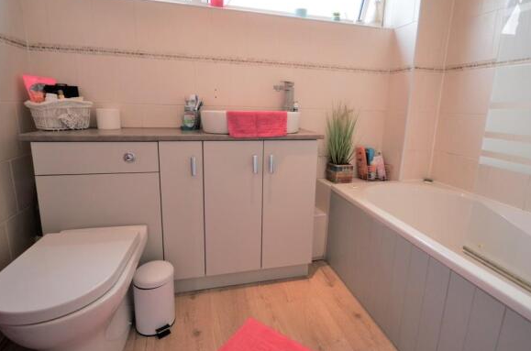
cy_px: 158
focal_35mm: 17
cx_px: 265
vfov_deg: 70.0
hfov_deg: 93.4
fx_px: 250
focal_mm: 10
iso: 400
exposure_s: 1/100
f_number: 5
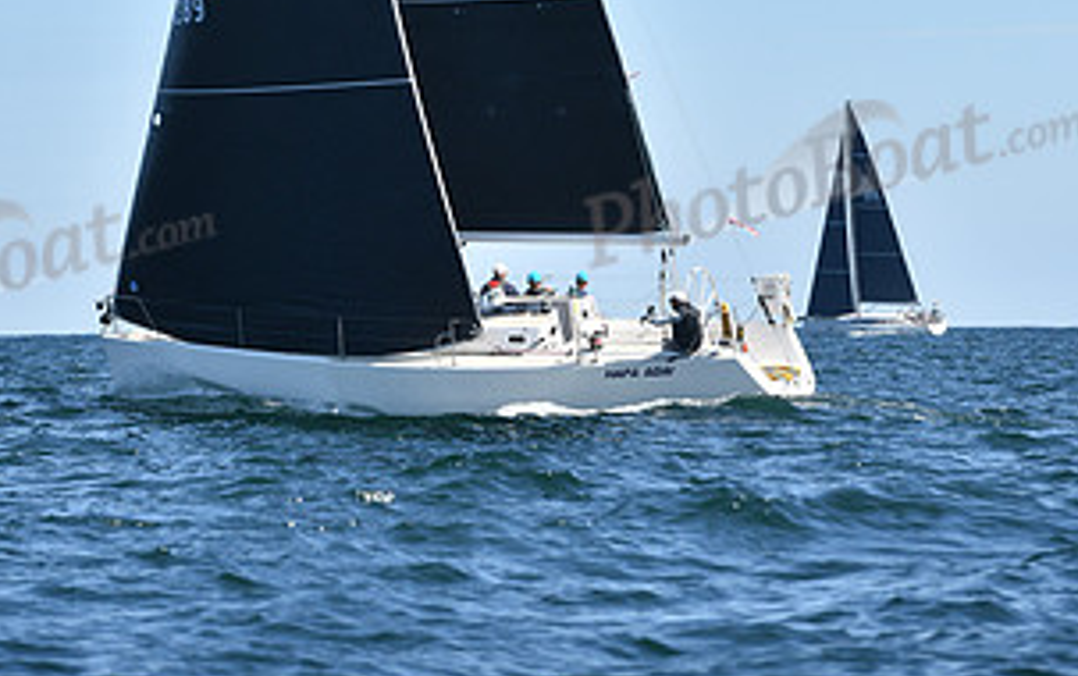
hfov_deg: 7.7
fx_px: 8028
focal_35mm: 273
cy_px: -320
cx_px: 400
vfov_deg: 4.8
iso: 250
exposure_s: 1/1600
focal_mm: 140
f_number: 5
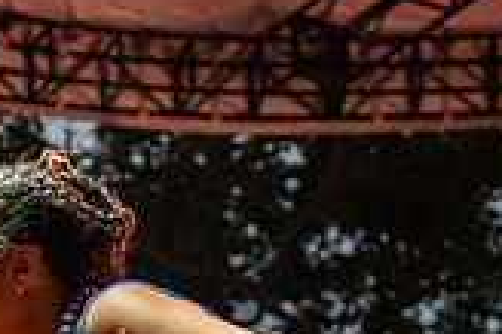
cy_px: 403
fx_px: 2466
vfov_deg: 7.7
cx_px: 107
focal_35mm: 177
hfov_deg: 11.6
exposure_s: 1/250
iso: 3200
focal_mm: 50
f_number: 3.5
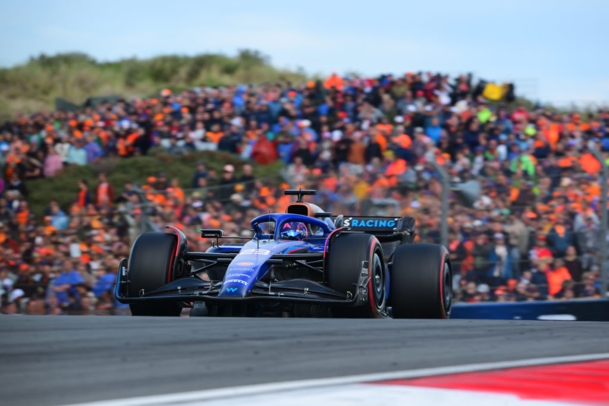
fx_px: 6767
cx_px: 304
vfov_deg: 3.4
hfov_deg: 5.2
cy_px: 203
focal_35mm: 400
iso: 100
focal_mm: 400
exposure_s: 1/200
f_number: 7.1
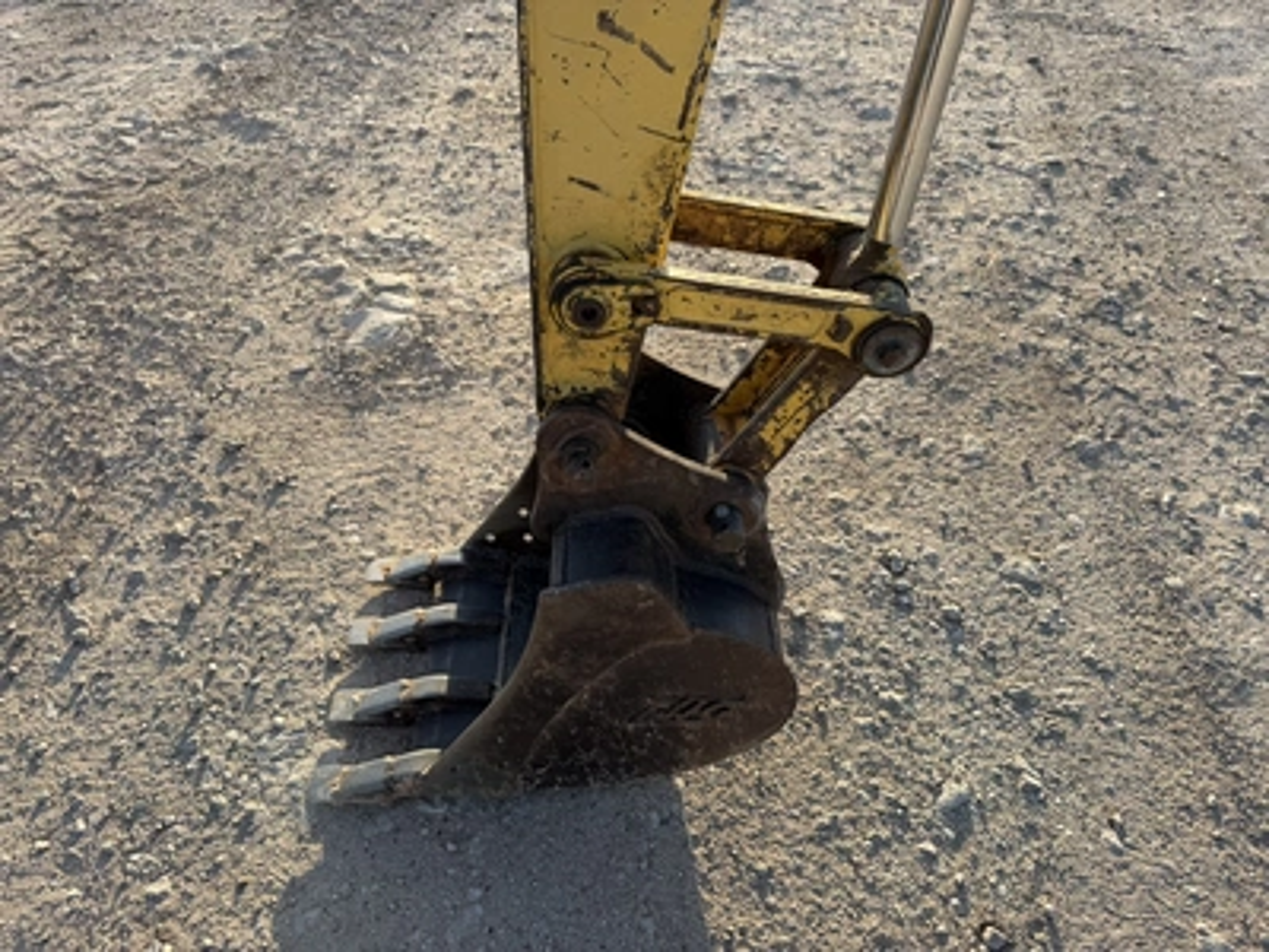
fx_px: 880
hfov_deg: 71.6
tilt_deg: -46.4
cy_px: 476
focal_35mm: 24
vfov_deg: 56.8
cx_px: 634
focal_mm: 6.76
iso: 80
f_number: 1.78
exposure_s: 1/1156
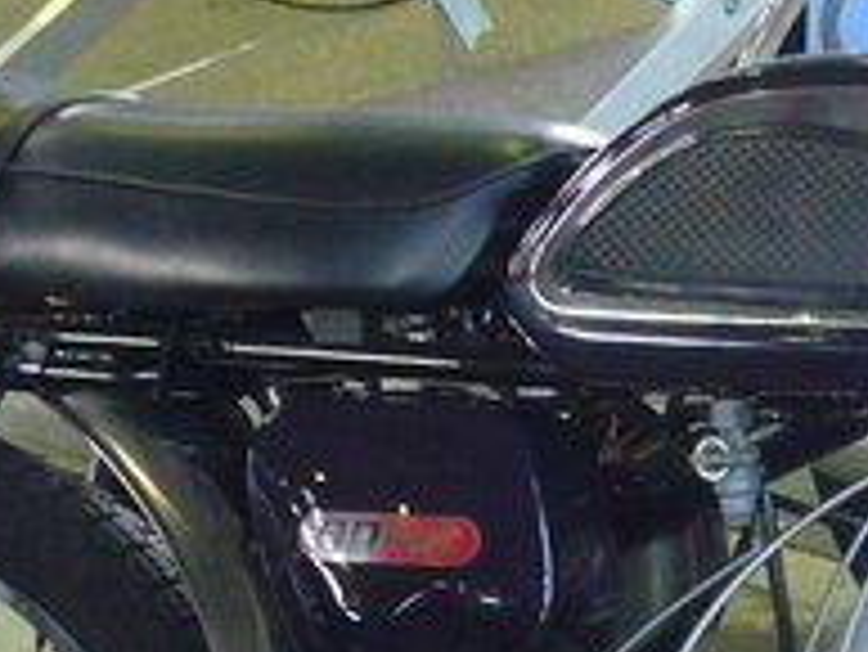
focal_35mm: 191
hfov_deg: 10.3
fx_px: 4792
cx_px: 872
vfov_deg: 7.7
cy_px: 683
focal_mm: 7.5
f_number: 3.5
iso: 200
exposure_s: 1/10
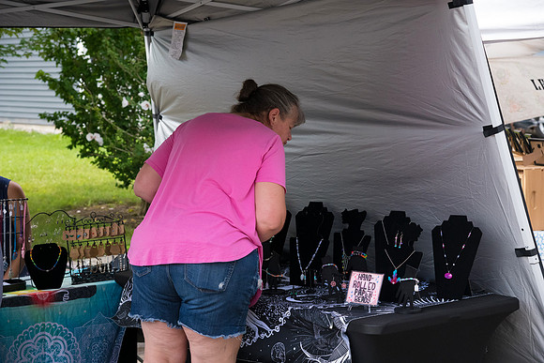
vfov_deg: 16.7
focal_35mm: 82
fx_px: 1239
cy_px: 182
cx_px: 272
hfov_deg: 24.8
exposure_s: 1/2000
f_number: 6.3
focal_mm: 82
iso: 2200
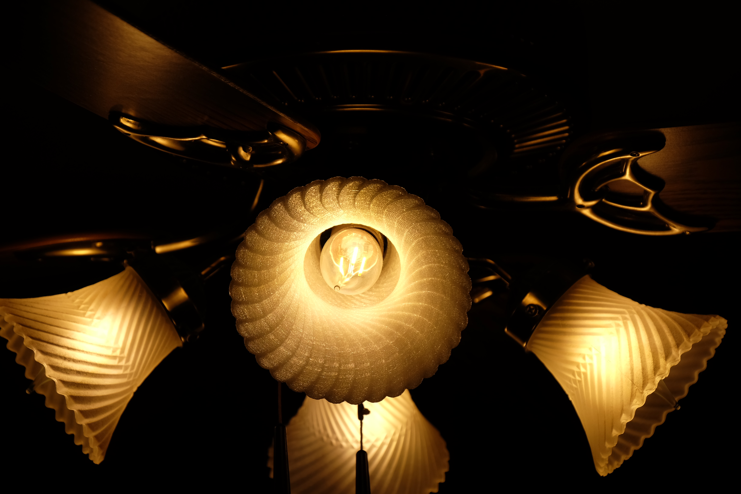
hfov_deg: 15.5
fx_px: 2717
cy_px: 247
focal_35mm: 132
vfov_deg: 10.4
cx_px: 370
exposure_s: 1/180
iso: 200
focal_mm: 88.2
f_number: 7.1
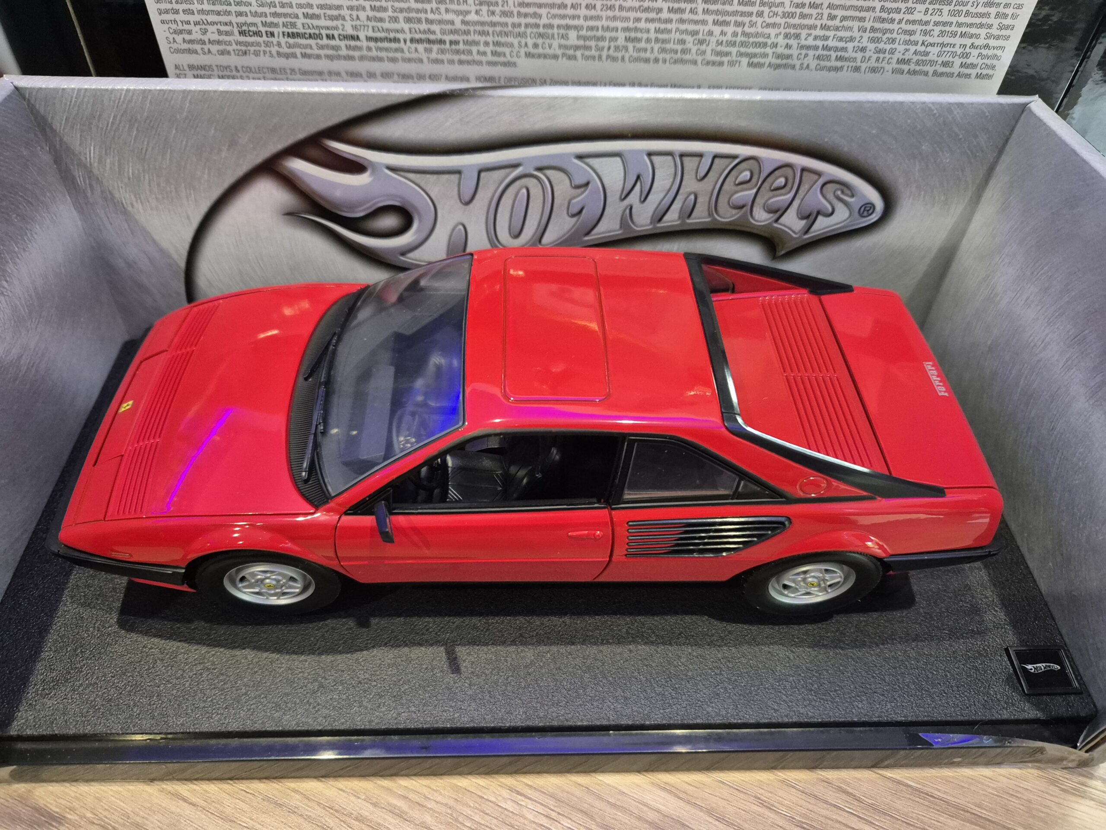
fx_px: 735
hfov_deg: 73.9
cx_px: 553
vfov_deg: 58.9
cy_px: 415
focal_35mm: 23
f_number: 1.8
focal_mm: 5.4
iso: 1600
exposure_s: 1/100
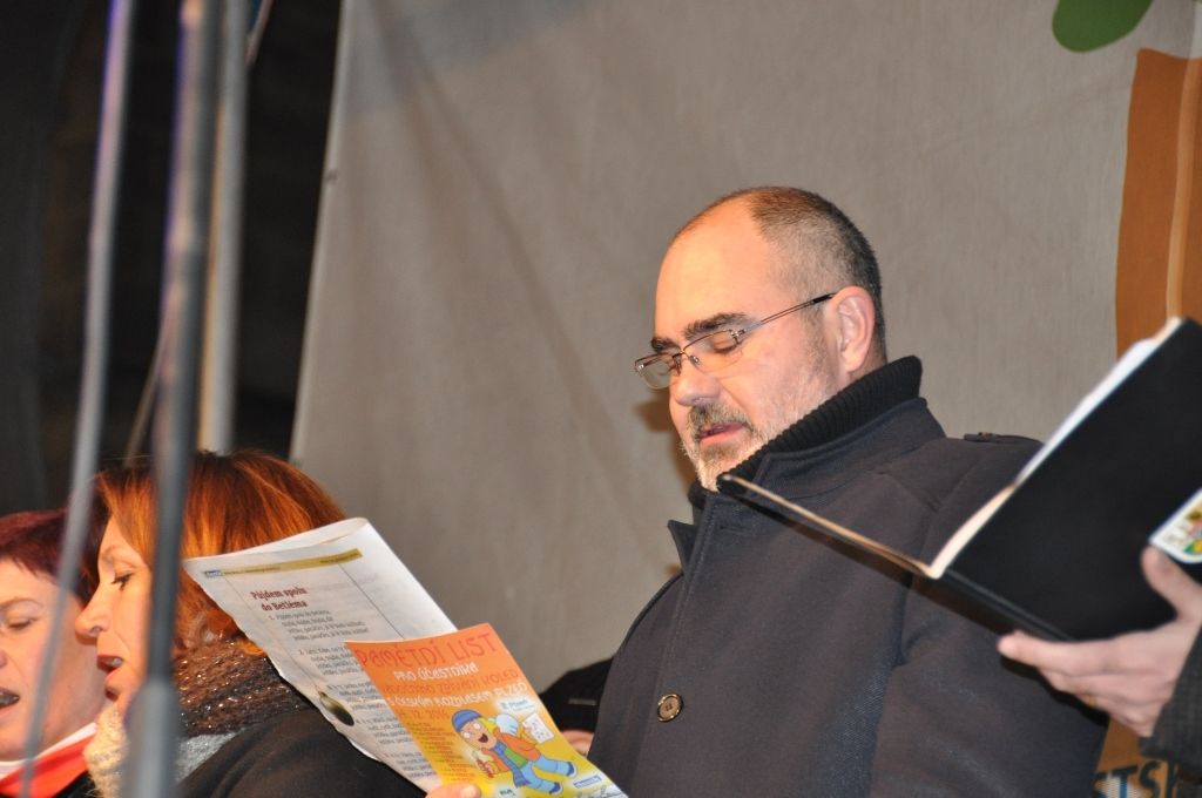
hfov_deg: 13.1
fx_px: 5252
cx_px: 601
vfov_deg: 8.7
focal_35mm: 158
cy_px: 399
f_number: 5.3
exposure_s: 1/60
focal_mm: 105
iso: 800
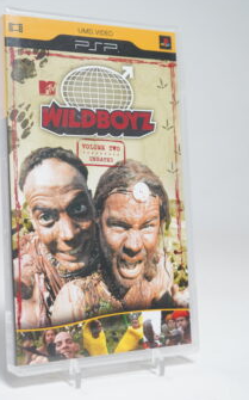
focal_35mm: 59
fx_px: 641
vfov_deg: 34.6
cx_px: 106
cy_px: 198
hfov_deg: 22.0
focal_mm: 38
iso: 800
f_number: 5
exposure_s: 1/40
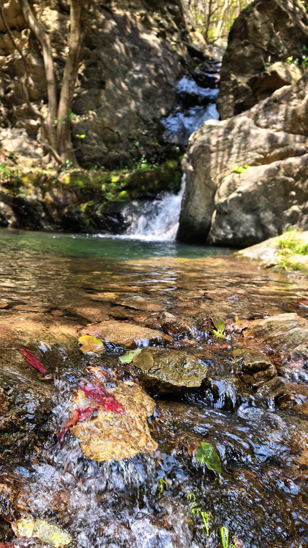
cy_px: 304
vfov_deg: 62.5
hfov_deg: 37.8
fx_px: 450
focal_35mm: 31
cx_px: 147
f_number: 2
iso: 50
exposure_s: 1/342
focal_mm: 8.5
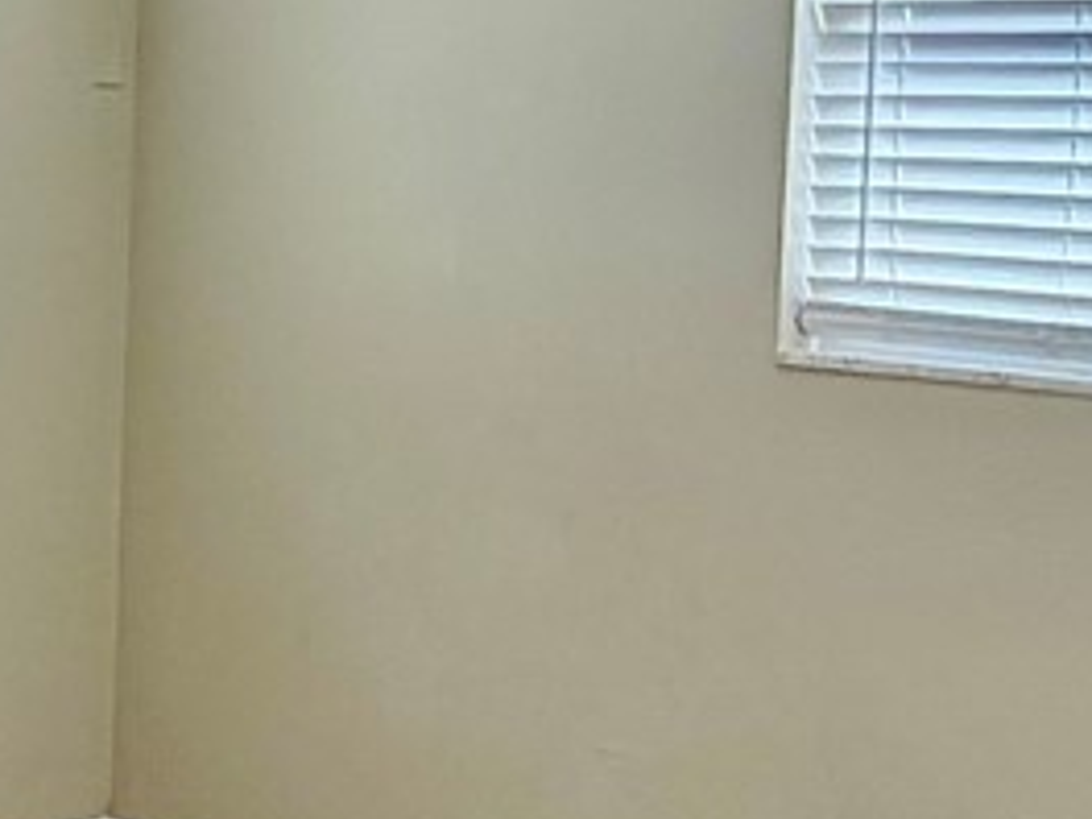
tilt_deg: -3.2
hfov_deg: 22.7
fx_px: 2681
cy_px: 285
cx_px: 244
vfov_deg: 17.3
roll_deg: -3.1
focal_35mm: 85
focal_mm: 2.22
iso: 80
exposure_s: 1/120
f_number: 2.2
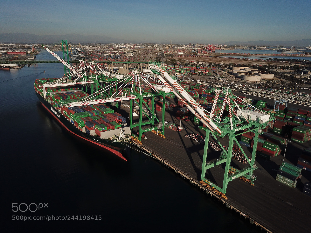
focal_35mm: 26
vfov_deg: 53.1
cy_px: 116
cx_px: 156
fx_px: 234
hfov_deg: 67.3
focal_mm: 4.73
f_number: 2.2
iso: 100
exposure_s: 1/3788
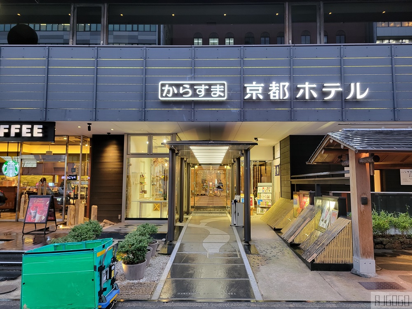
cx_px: 206
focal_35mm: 26
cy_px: 154
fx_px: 309
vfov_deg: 53.1
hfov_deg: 67.3
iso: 320
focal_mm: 5.4
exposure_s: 1/40
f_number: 1.8
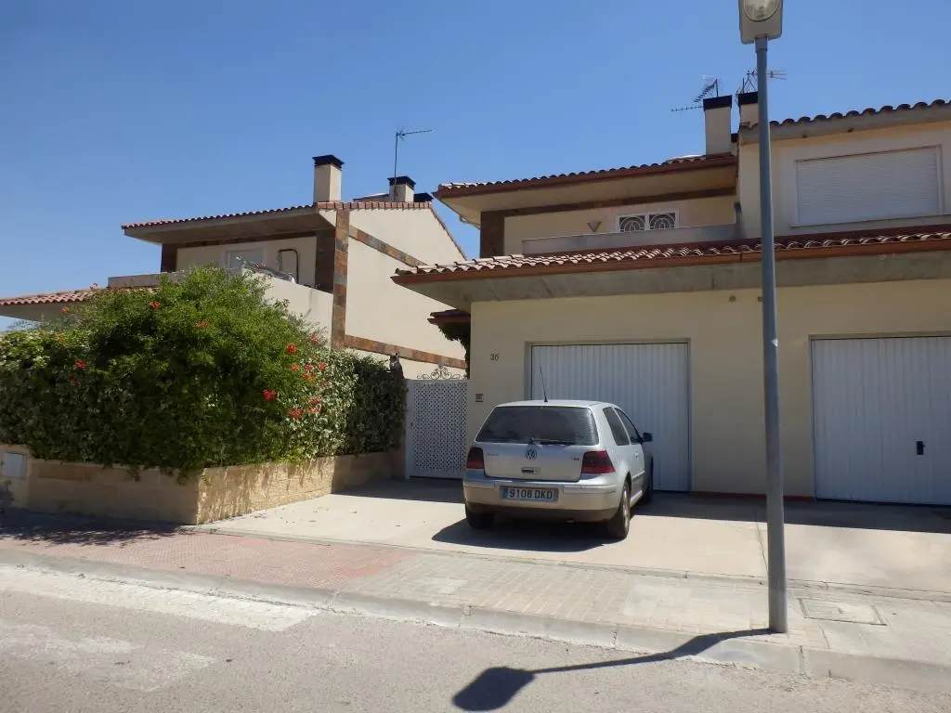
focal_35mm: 24
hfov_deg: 71.6
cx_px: 476
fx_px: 659
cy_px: 356
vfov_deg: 56.8
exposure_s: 1/160
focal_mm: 4.2
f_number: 7.9
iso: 80
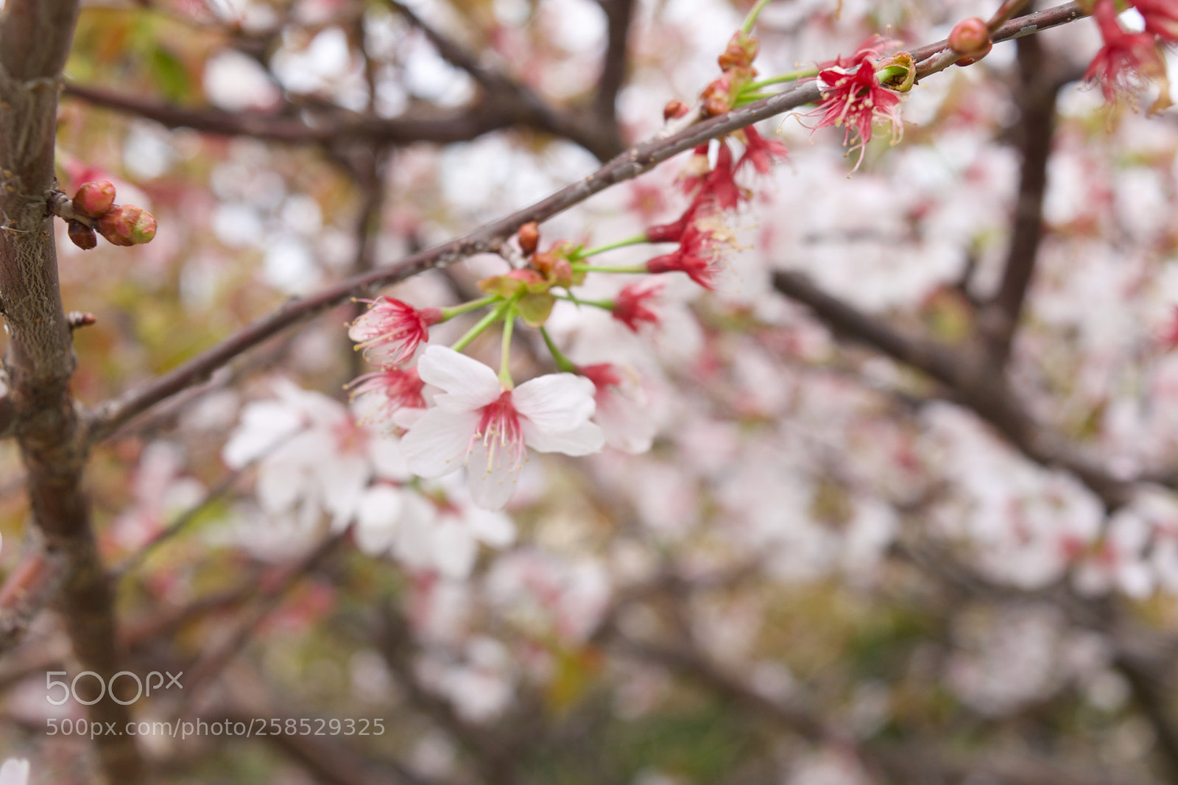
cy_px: 392
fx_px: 1865
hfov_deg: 35.1
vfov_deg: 23.8
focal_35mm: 57
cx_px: 589
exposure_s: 1/250
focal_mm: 38
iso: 250
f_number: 7.1
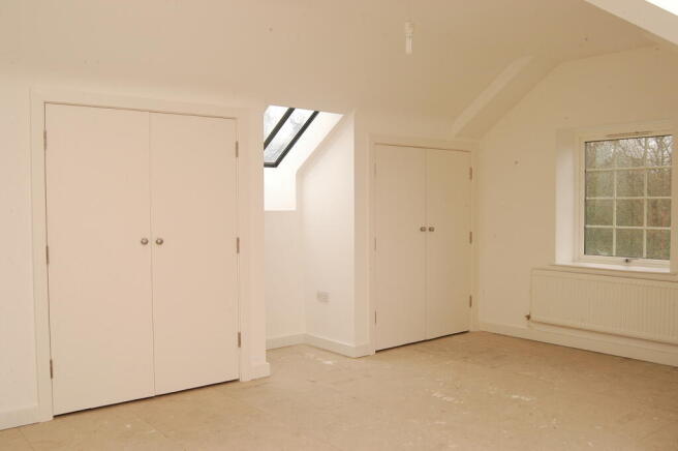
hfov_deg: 59.5
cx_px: 339
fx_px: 593
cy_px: 226
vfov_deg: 41.6
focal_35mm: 32
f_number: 11
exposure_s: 1/20
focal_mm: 21
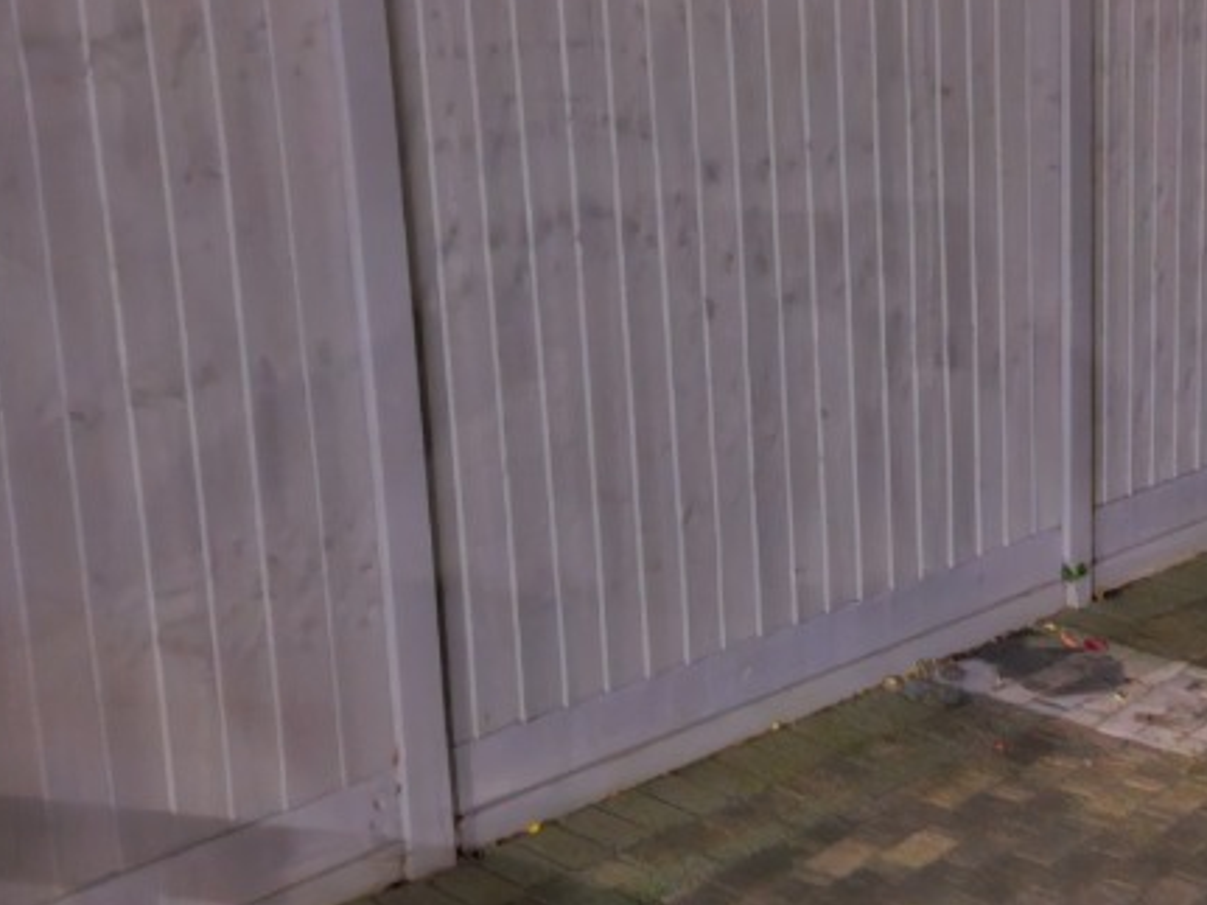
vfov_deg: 22.9
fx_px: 2231
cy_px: 440
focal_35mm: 64
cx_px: 1241
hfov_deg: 28.2
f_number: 1.8
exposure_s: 1/7
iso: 2000
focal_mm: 5.4
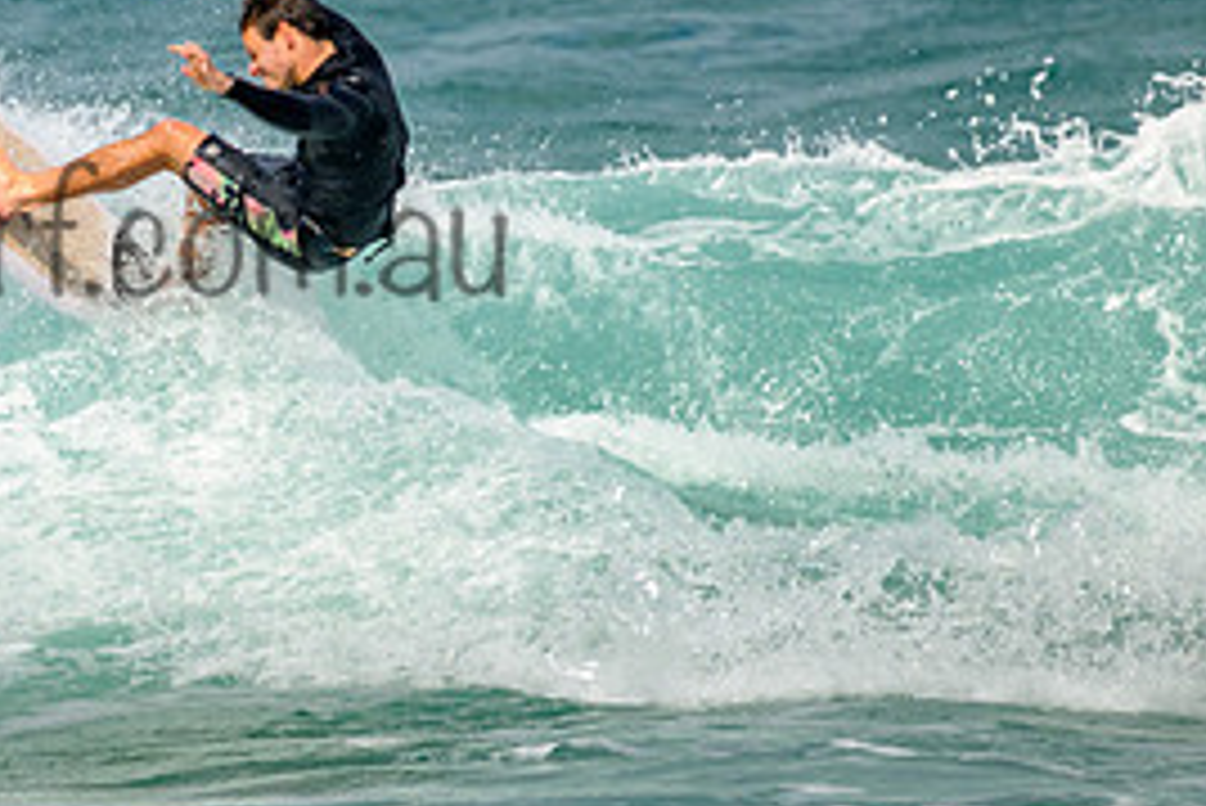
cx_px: 32
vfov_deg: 0.8
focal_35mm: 1734
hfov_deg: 1.2
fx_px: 58118
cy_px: 191
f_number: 11
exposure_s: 1/2000
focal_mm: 800
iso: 720
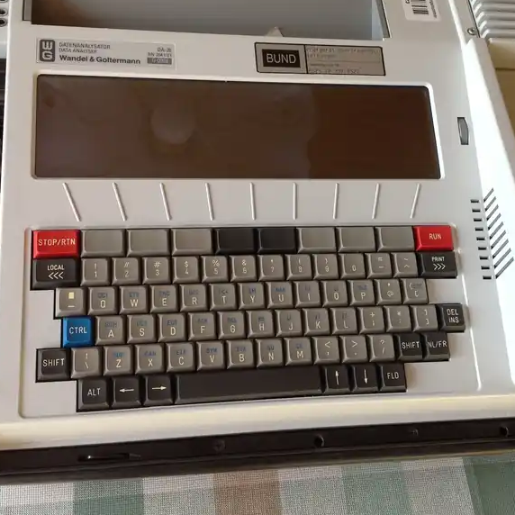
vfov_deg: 31.5
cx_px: 307
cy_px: 190
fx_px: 909
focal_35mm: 54
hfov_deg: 31.6
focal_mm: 4.28
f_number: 2.4
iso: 64
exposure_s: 1/120
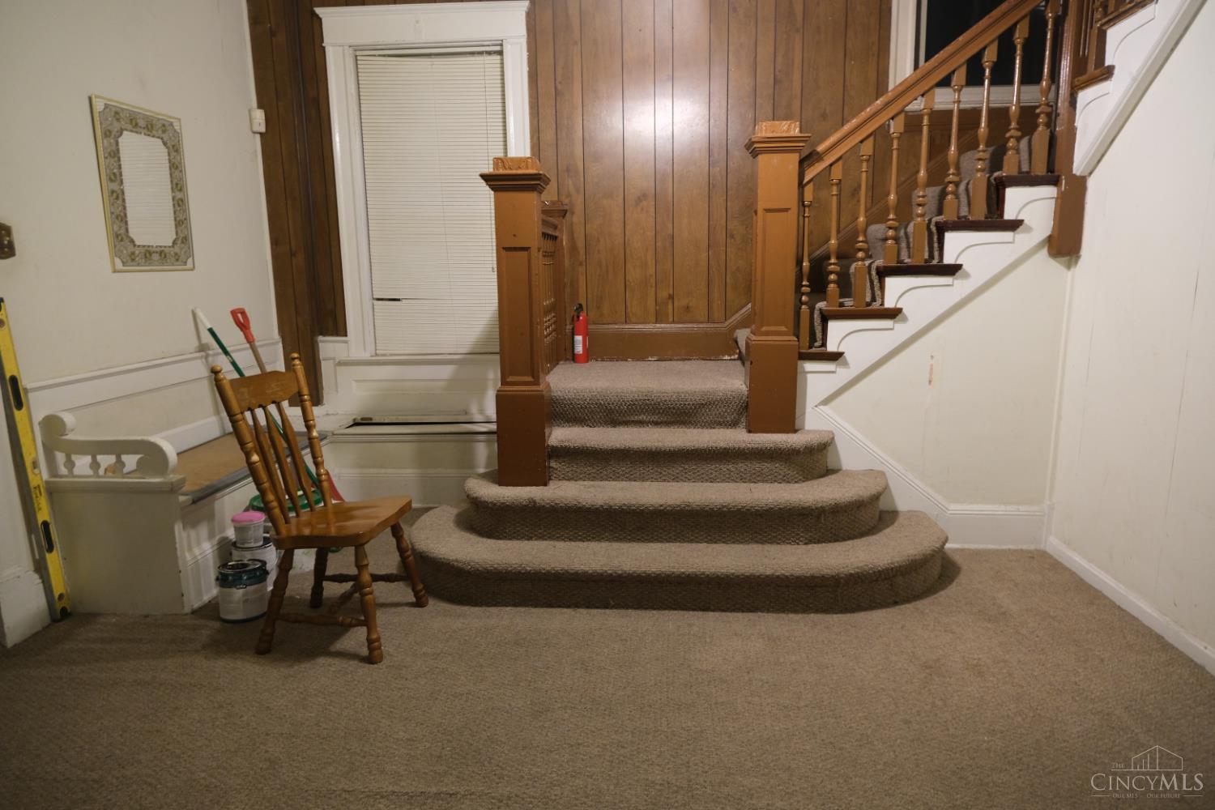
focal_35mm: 23
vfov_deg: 55.1
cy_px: 405
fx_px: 776
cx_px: 608
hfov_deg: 76.1
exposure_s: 1/30
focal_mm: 15
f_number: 3.5
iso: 1600
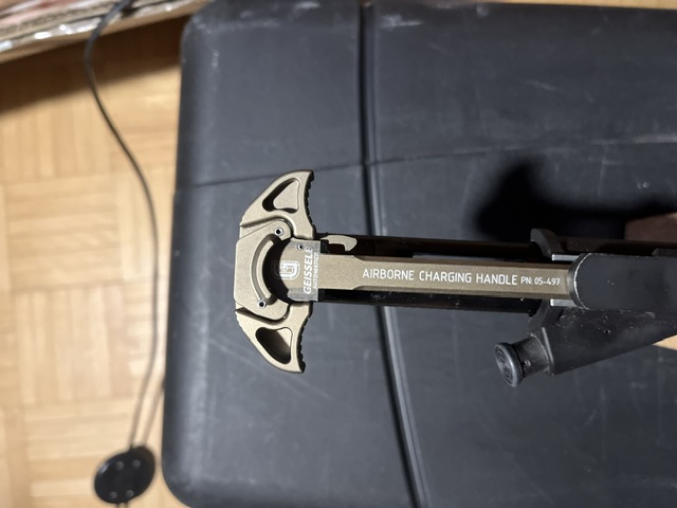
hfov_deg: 67.3
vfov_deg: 53.1
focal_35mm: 26
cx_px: 338
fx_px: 508
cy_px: 254
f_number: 1.6
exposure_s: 1/33
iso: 500
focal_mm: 5.1
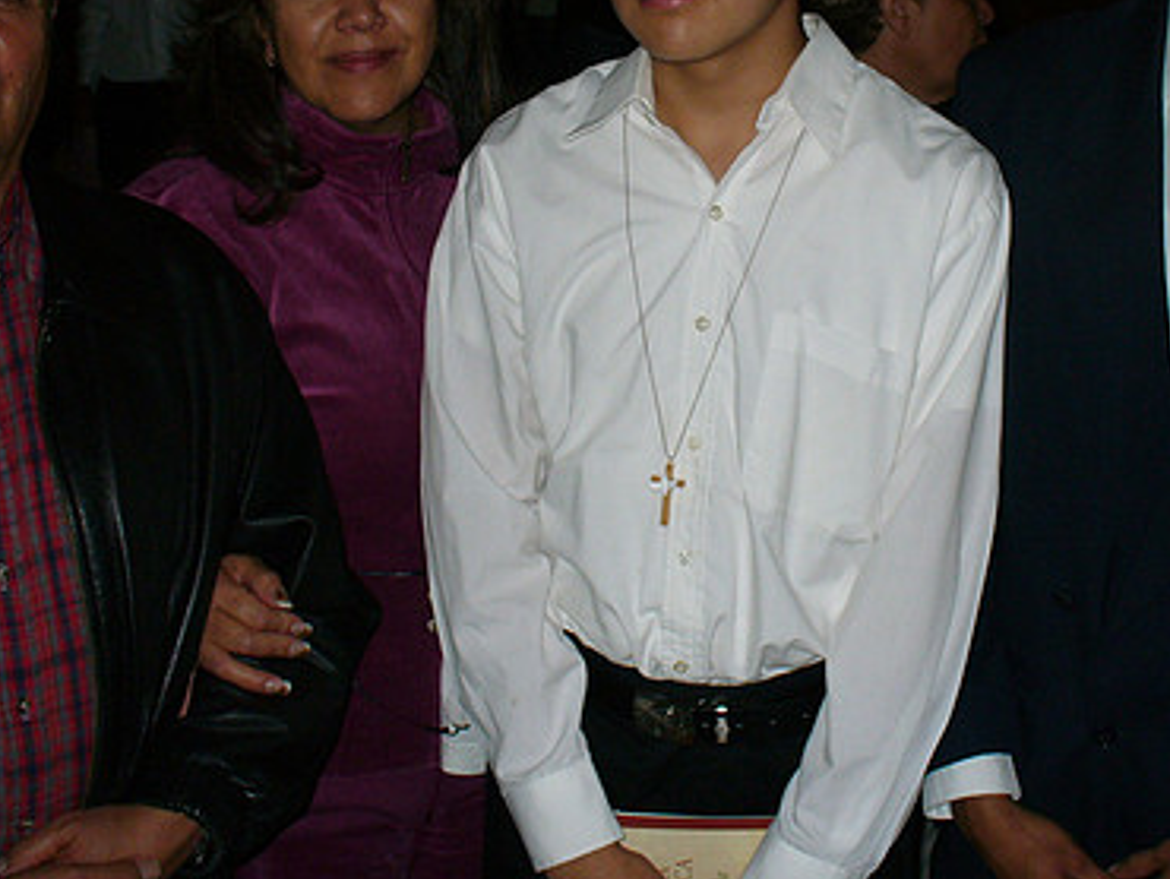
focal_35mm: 58
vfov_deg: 25.0
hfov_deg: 33.1
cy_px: 226
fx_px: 1962
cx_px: 699
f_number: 2.8
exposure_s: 1/30
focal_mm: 6.1
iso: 100
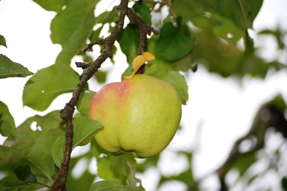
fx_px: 1135
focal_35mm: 142
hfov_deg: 14.4
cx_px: 144
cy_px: 96
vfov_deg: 9.6
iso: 400
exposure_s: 1/100
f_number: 4.5
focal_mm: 95
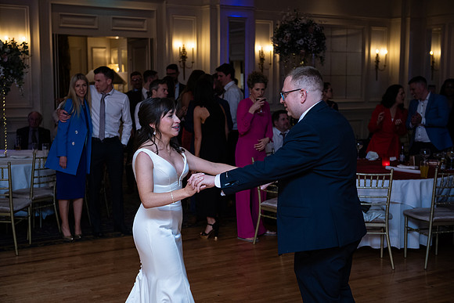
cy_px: 152
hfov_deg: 38.2
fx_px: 656
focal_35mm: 52
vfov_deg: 26.0
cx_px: 227
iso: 800
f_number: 3.5
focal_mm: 52
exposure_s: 1/160
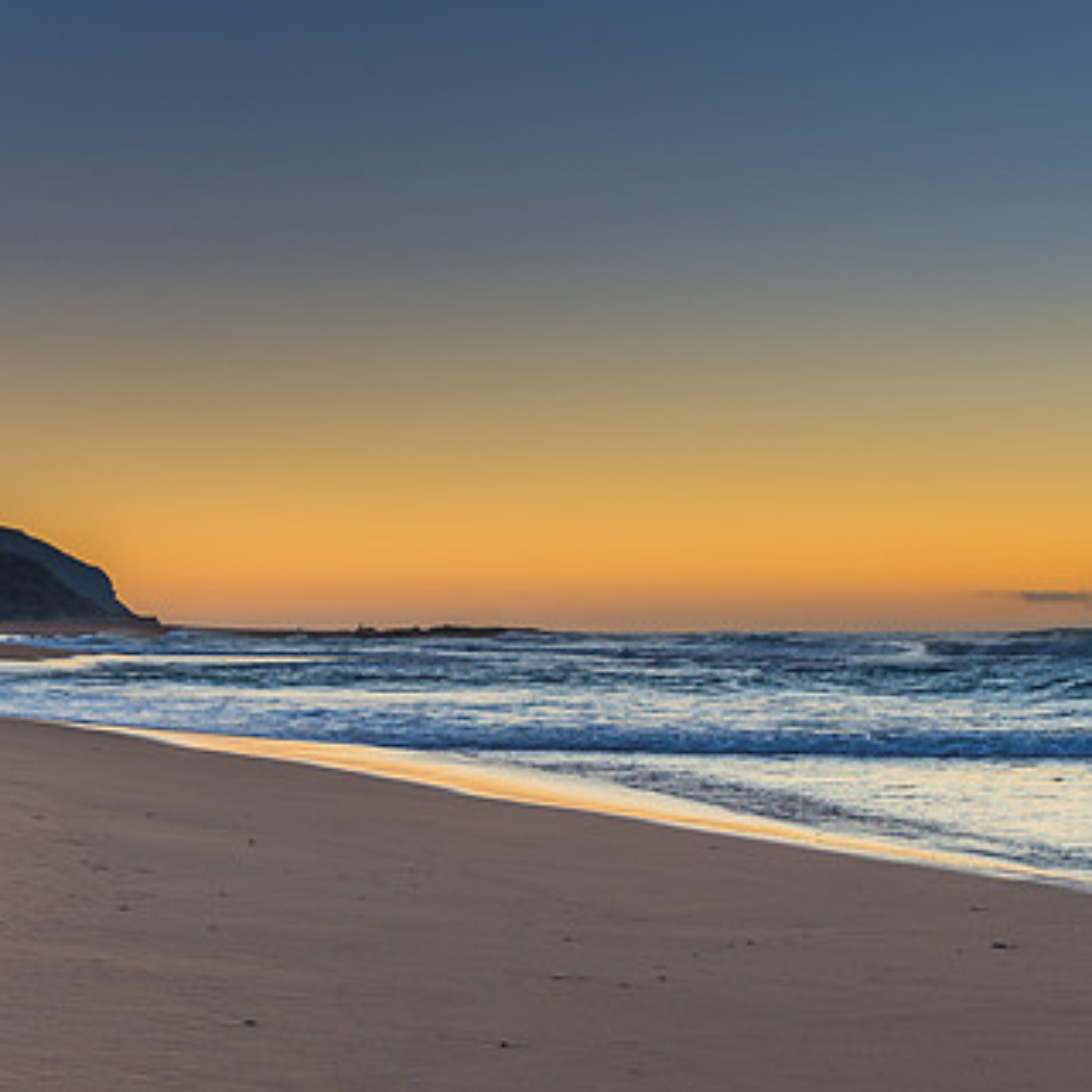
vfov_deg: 23.7
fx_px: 2605
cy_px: 503
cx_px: 808
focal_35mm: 73
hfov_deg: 23.5
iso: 400
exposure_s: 1/13
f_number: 6.3
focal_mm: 31
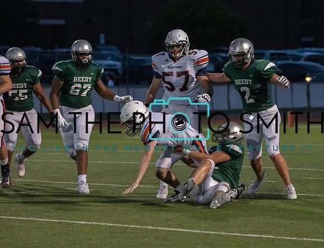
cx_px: 206
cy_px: 111
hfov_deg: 7.7
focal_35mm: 254
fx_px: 2400
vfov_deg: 5.9
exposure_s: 1/1000
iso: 10000
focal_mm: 200
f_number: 5.6
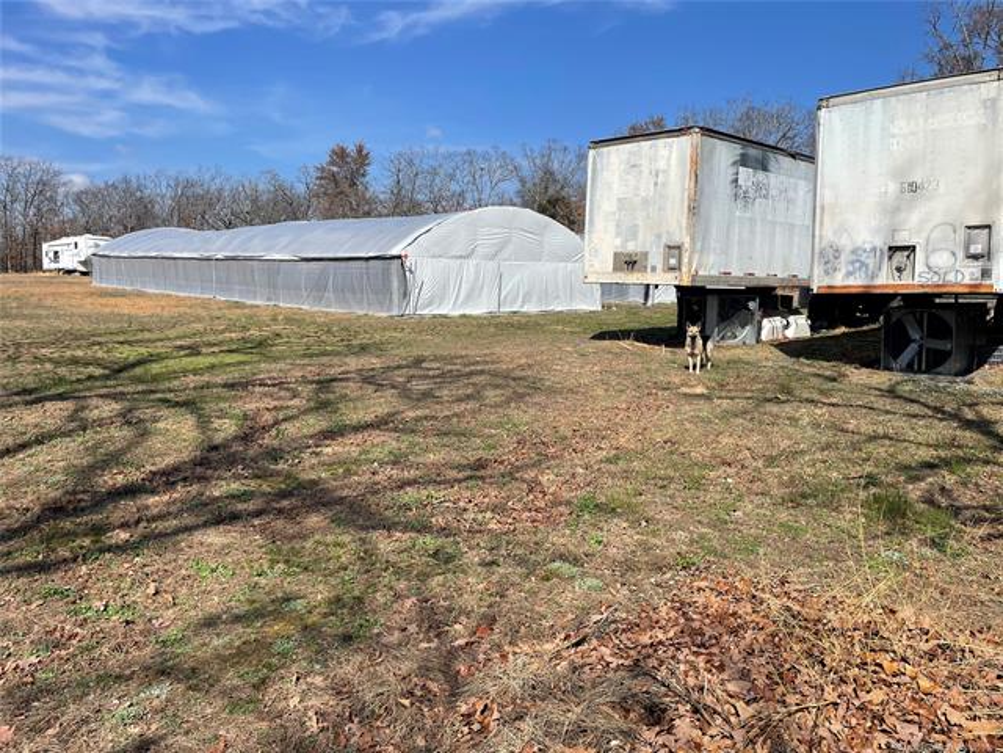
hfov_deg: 67.3
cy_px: 376
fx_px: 753
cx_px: 502
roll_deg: -1.3
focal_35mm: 26
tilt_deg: -6.3
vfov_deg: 53.1
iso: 32
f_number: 1.6
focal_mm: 4.2
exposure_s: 1/4292
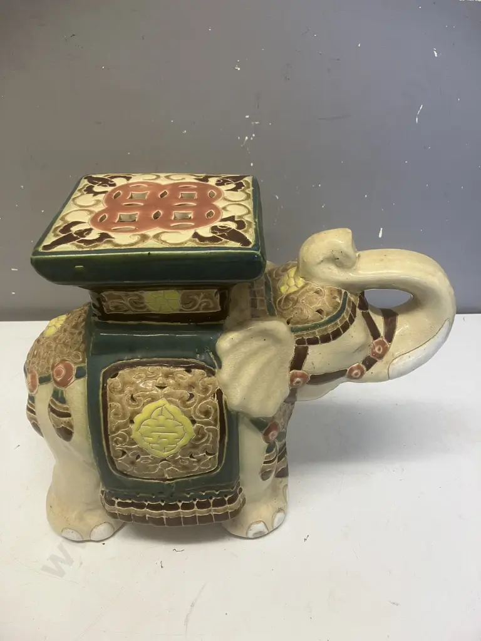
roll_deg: -0.6
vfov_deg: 63.4
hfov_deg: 49.7
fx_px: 519
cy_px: 320
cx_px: 240
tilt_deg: -32.3
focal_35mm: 28
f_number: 1.8
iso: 64
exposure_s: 1/50
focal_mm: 3.99
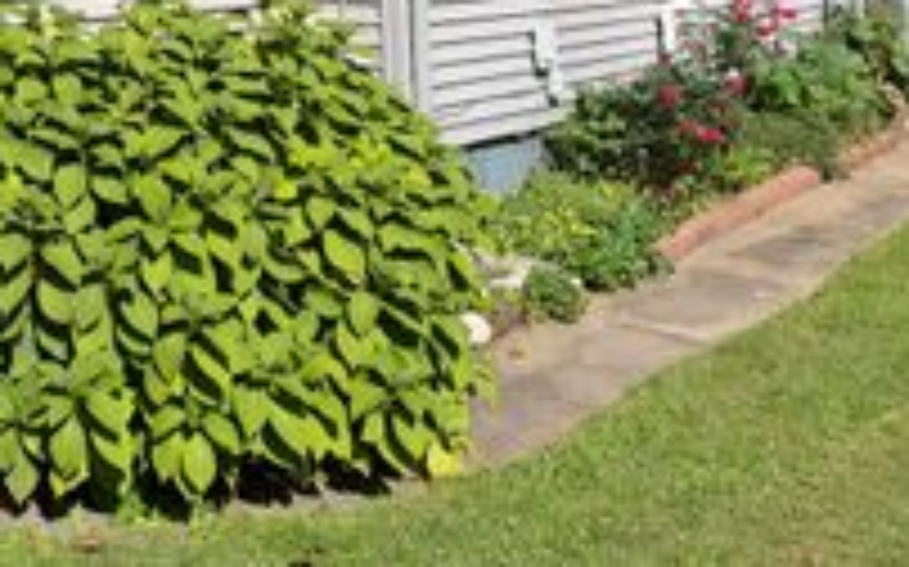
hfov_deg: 28.7
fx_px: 1560
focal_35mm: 63
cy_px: -268
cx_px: -144
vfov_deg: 18.4
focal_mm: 6.93
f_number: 1.8
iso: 64
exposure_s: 1/3534
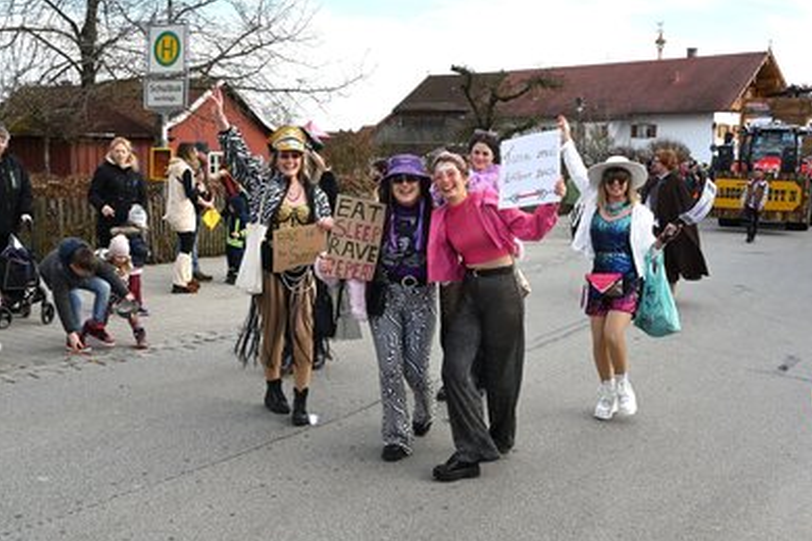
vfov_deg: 31.9
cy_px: 275
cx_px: 414
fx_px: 947
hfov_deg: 46.4
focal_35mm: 42
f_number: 18
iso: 1000
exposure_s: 1/200
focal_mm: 41
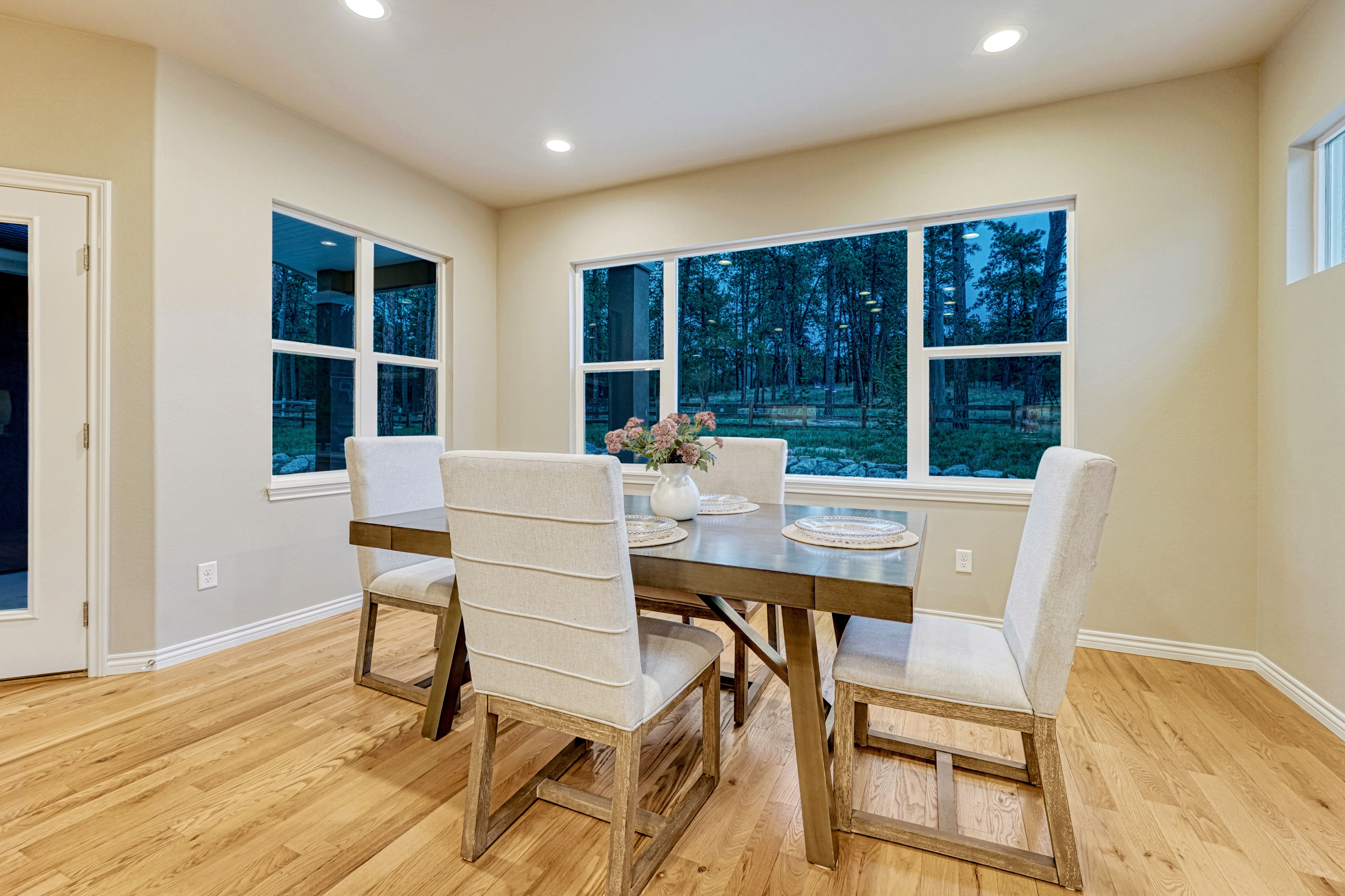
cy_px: 448
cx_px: 672
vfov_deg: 81.2
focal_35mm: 14
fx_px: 523
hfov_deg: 104.3
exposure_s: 1/4
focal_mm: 14
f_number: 8
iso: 800
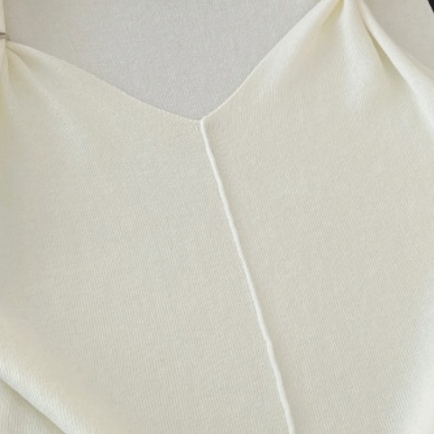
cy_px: 301
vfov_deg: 24.8
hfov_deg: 25.0
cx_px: 254
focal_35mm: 69
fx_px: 979
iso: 50
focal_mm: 4.2
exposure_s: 1/121
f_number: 1.6
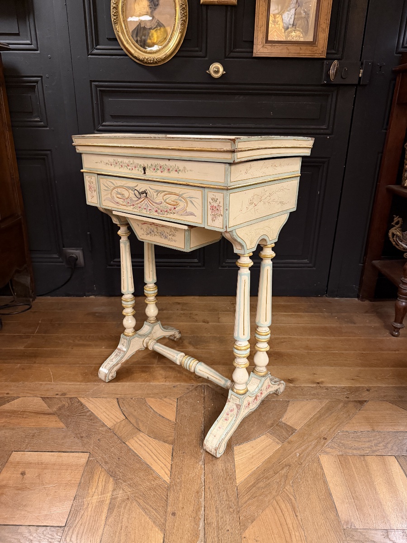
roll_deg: -0.7
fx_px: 376
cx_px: 204
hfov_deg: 56.8
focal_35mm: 24
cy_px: 272
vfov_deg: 71.6
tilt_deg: -21.3
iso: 640
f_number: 1.78
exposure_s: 1/33
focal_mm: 6.76
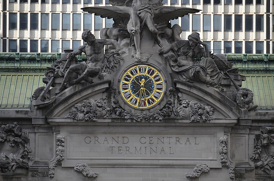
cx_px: 137
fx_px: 2221
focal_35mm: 292
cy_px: 90
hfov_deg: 7.1
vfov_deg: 4.7
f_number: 5.6
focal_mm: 195
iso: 400
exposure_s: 1/400
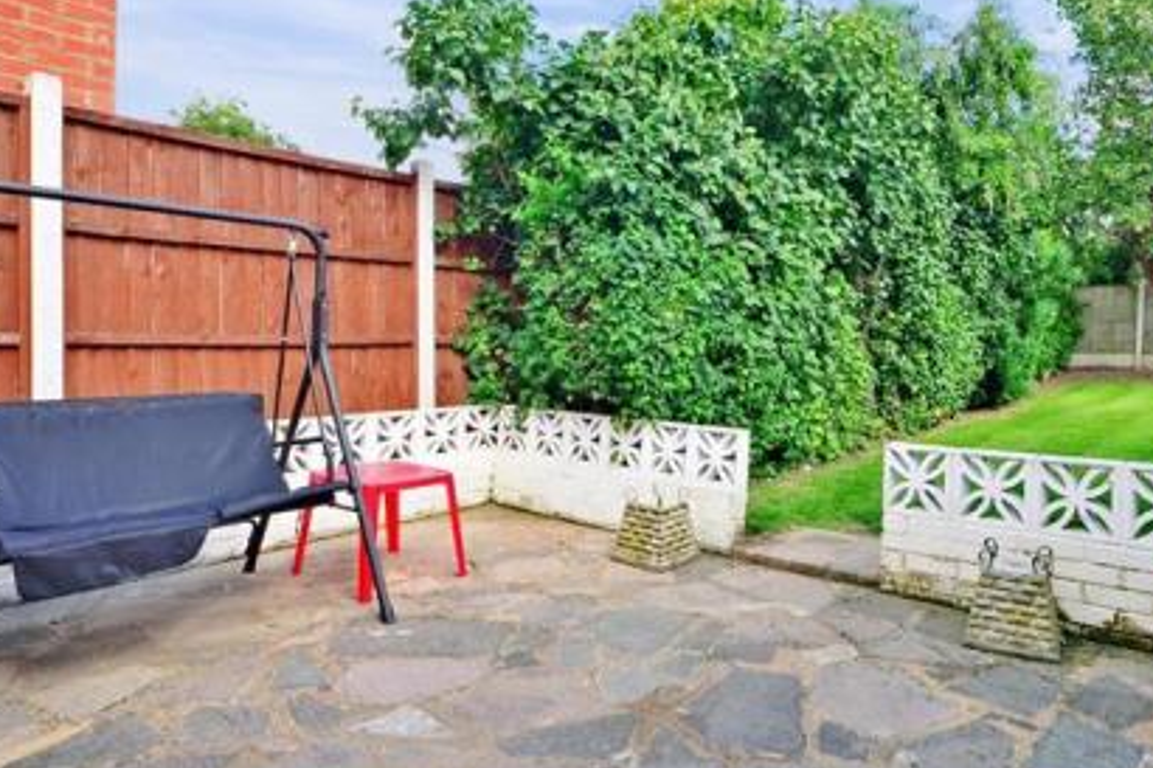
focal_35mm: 24
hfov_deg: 73.2
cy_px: 336
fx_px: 768
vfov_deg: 53.0
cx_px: 678
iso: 200
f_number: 14
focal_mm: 10
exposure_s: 1/20
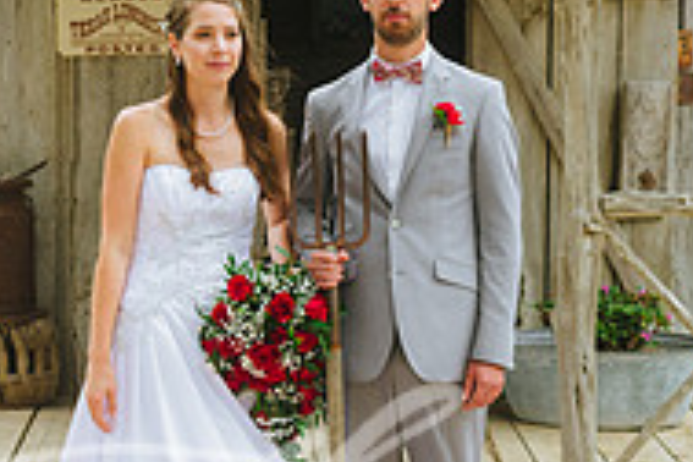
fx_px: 2368
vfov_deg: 11.1
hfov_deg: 16.6
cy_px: 174
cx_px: 253
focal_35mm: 123
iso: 320
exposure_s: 1/250
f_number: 4
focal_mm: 40
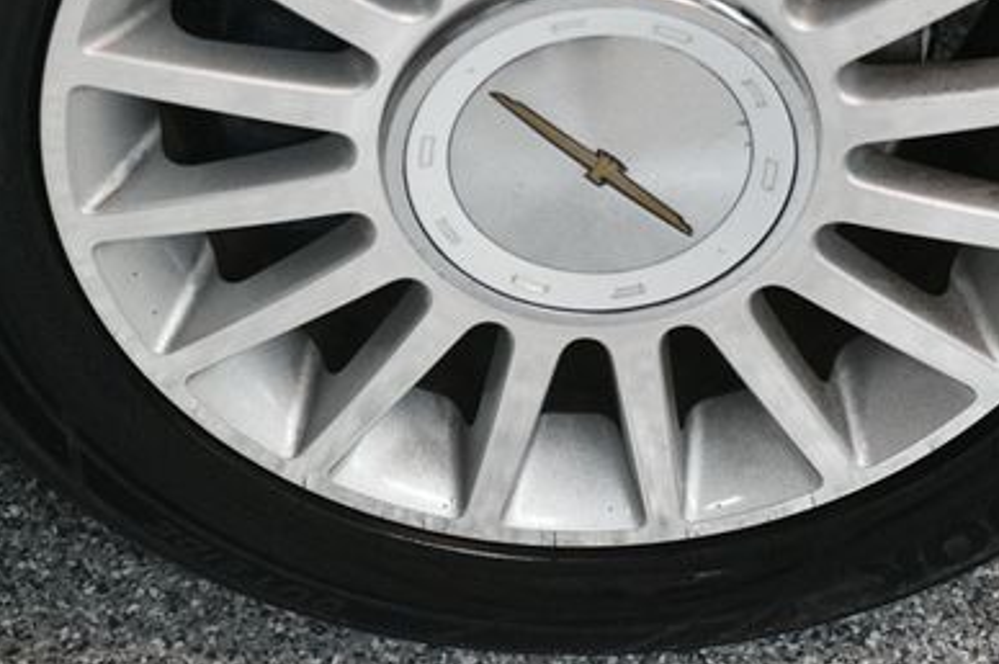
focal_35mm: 104
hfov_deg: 19.7
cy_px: 121
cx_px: 515
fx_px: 2883
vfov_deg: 13.1
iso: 2800
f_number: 4.5
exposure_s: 1/125
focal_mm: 42
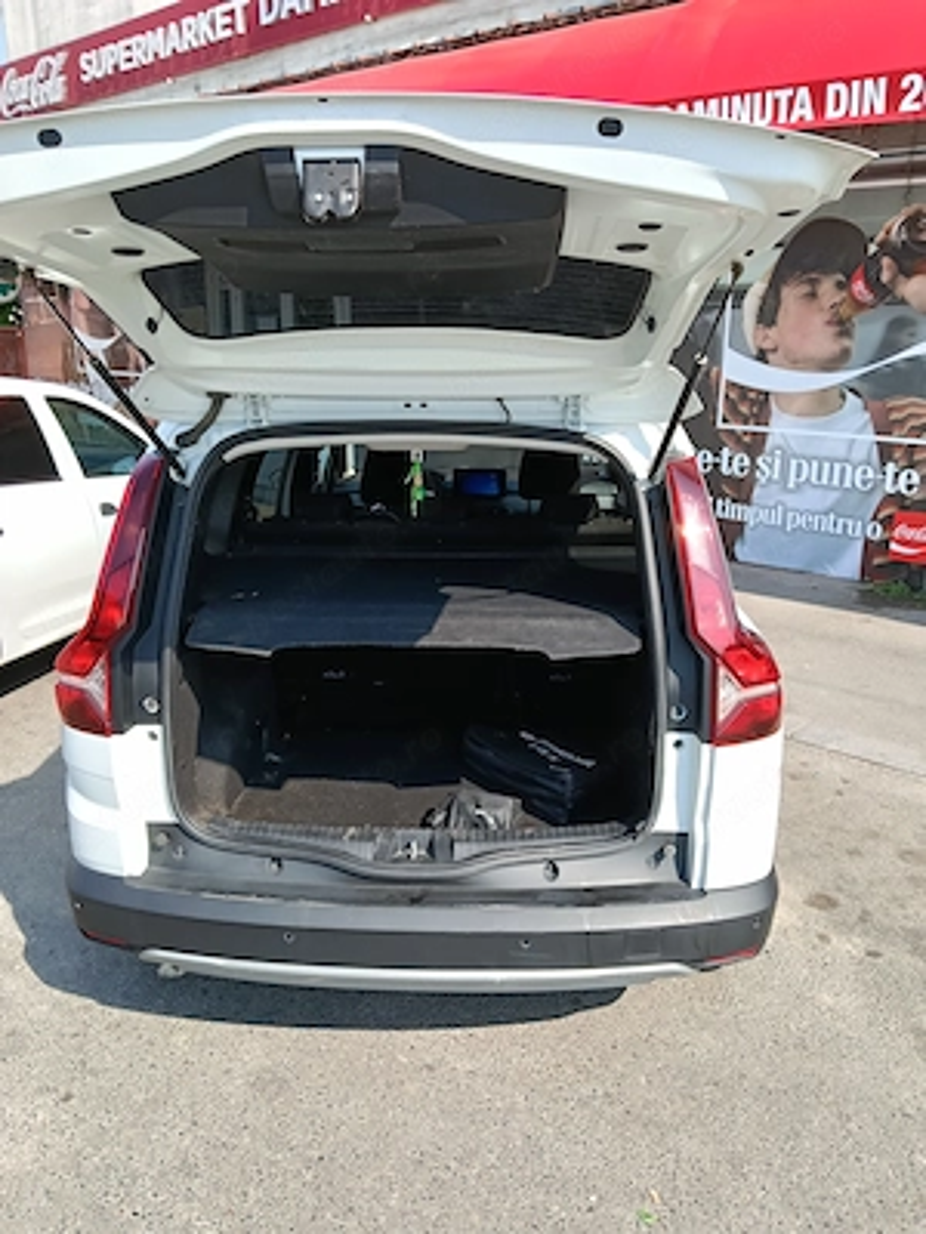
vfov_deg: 65.3
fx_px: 963
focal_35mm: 27
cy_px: 617
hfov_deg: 51.4
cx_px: 463
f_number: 1.8
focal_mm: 3.98
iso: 50
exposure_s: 1/321
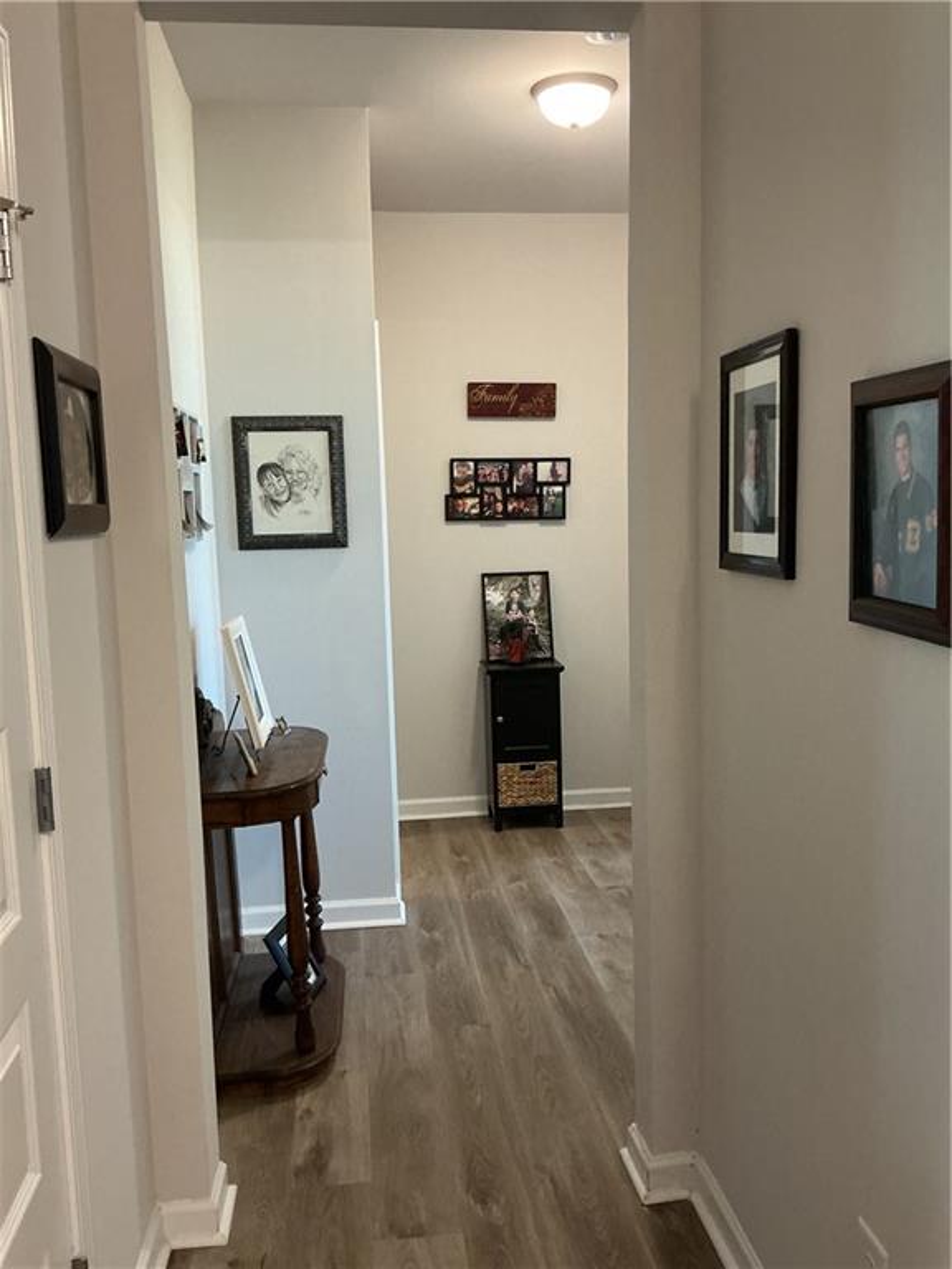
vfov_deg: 61.7
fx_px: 1063
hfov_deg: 48.2
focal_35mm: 29
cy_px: 634
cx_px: 476
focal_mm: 3
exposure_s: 1/50
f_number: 1.8
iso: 160
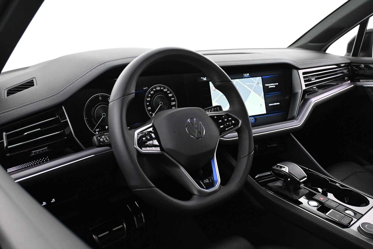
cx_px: 186
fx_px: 342
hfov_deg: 57.2
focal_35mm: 33
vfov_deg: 40.0
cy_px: 124
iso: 4000
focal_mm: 22
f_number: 4
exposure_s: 1/40
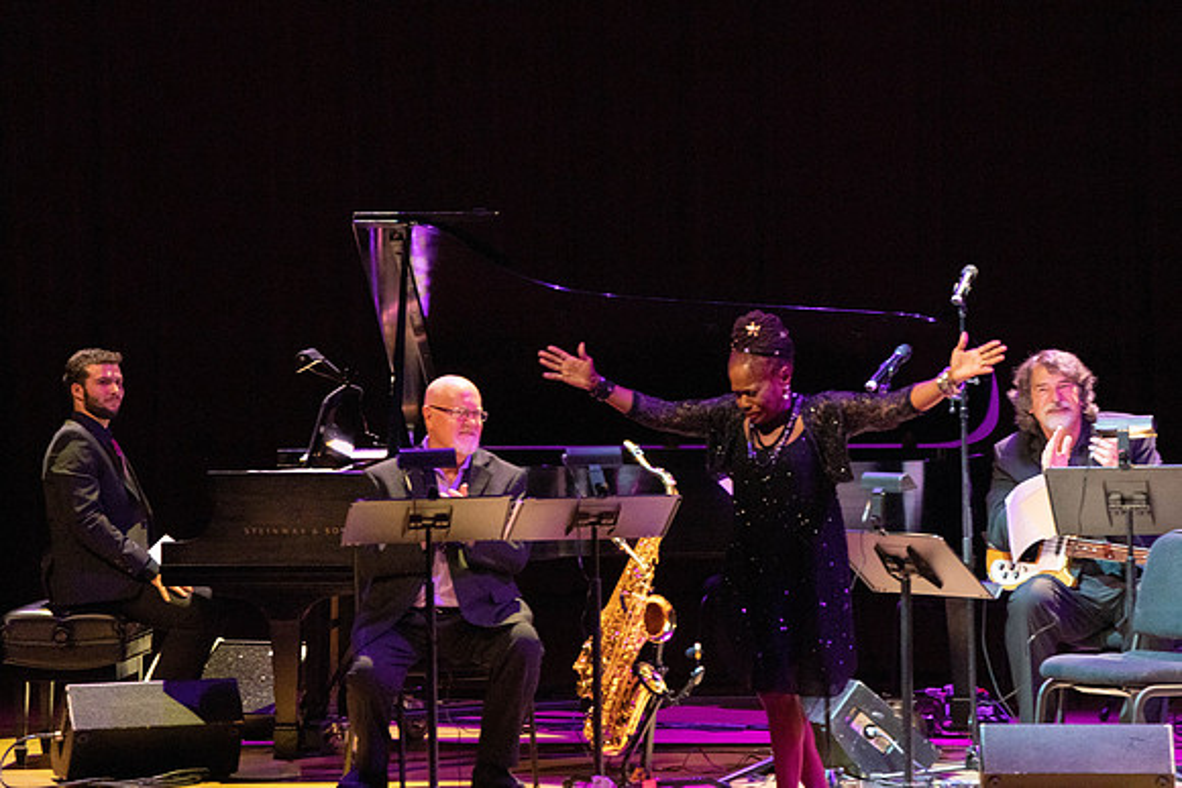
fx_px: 7526
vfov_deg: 6.0
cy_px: 394
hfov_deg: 9.0
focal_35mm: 229
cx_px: 591
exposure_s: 1/320
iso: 5000
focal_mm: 229
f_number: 8
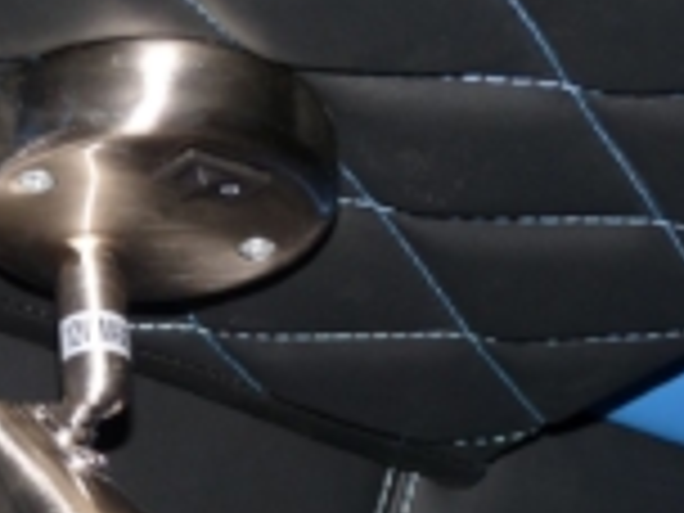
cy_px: 405
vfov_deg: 8.9
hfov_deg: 11.9
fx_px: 3280
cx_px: 180
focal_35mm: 166
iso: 100
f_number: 3.4
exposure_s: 1/125
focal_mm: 11.1
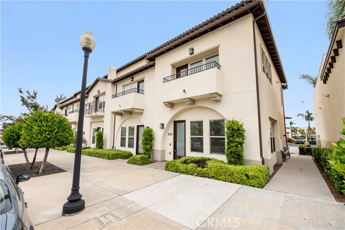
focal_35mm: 16
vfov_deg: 73.8
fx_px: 153
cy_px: 115
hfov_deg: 96.7
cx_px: 172
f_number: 8
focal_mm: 16
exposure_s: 1/100
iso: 800
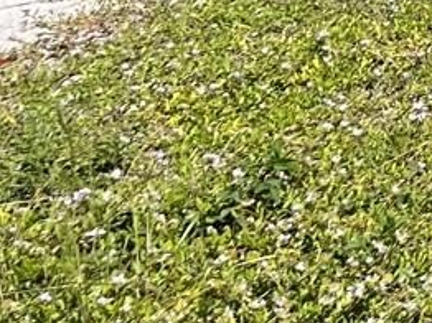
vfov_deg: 8.6
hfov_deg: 10.1
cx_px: 1186
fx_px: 1982
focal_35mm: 159
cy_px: -435
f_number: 1.6
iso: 50
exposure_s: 1/4484
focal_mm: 5.1
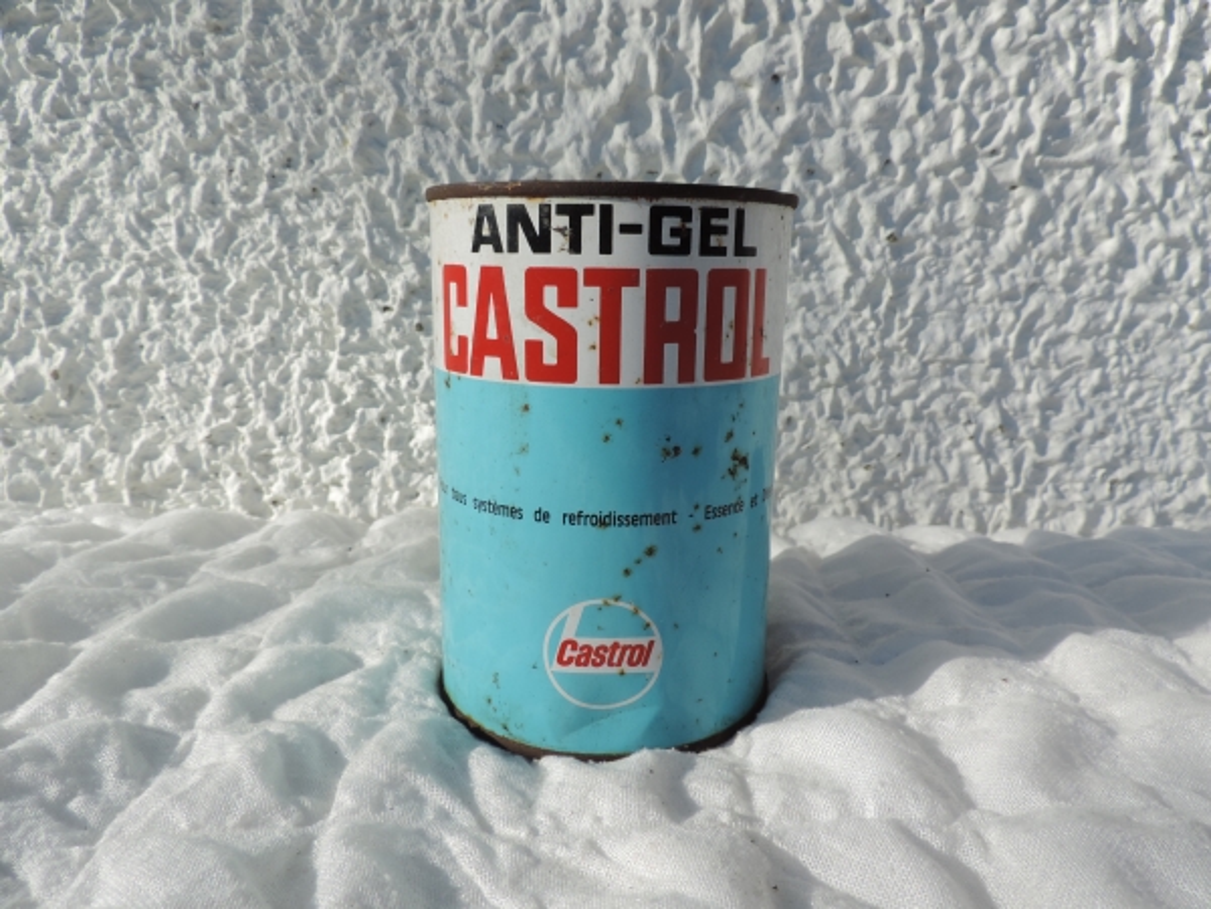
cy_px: 454
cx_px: 606
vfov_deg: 56.8
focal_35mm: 24
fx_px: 840
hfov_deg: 71.6
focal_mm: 4.3
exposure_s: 1/1250
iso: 80
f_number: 3.3
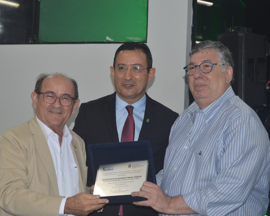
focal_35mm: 82
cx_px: 116
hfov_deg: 23.3
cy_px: 109
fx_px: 655
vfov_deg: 18.7
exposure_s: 1/80
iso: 800
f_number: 5.6
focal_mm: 48
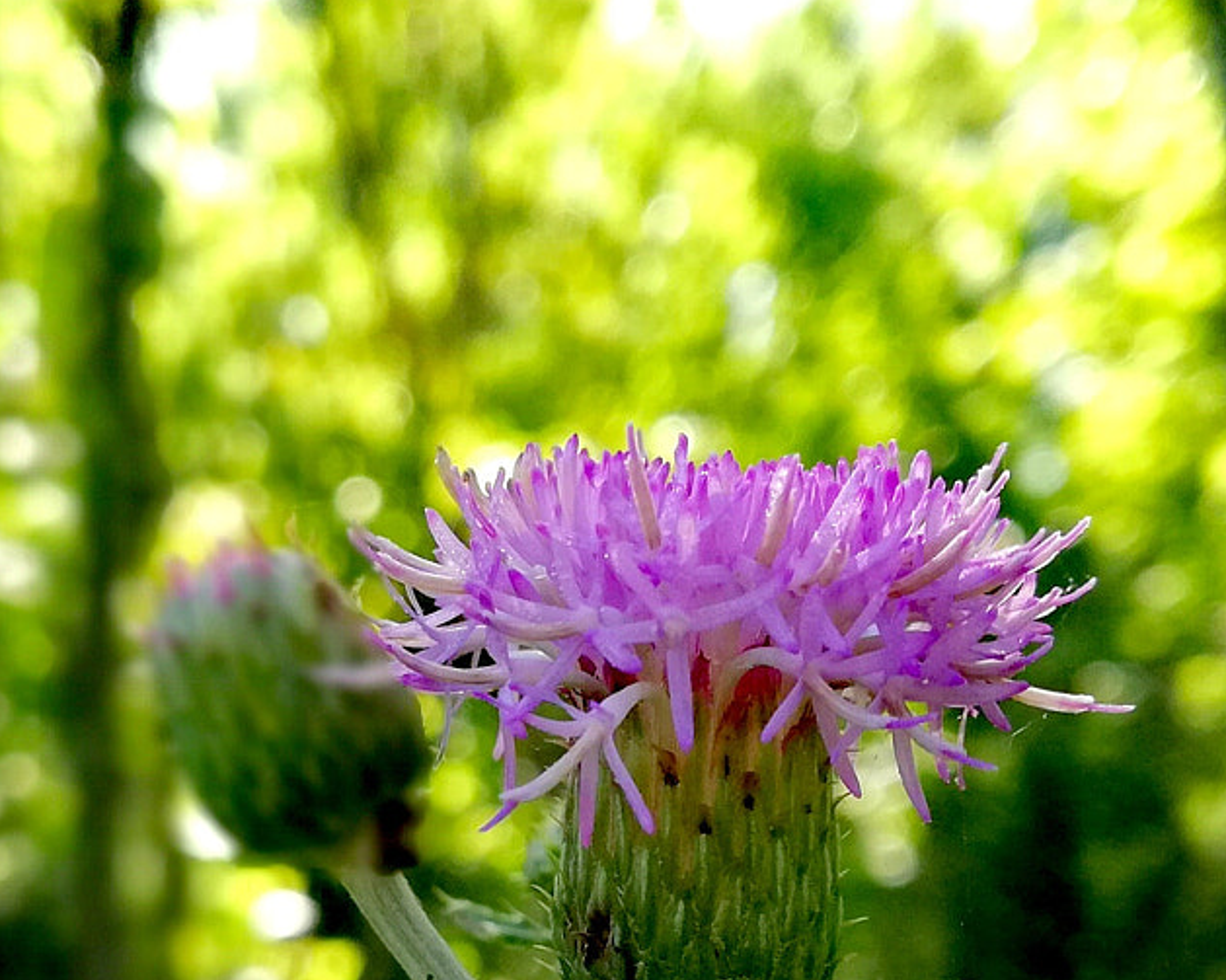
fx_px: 2431
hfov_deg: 28.1
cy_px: 785
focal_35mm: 67
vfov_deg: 22.5
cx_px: 403
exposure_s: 1/261
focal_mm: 3.81
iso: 50
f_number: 4
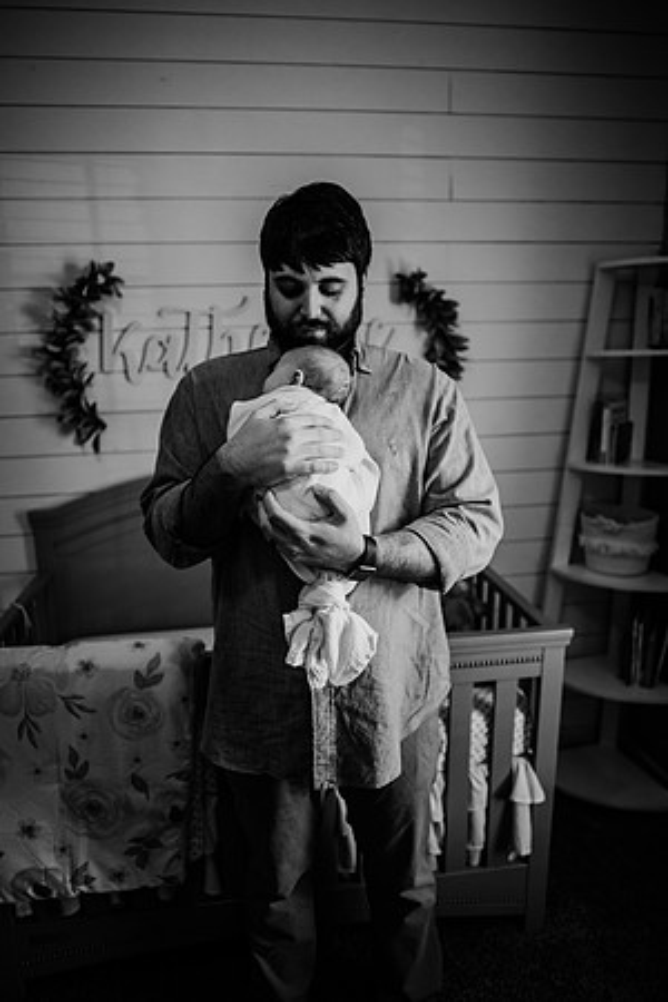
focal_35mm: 24
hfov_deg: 53.1
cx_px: 334
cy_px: 501
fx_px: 668
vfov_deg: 73.7
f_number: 2
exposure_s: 1/320
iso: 640
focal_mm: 24
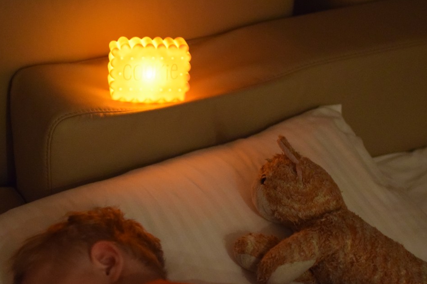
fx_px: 994
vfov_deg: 16.2
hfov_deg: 24.2
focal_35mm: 84
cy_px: 211
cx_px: 172
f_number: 1.8
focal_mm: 35
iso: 3600
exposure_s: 1/60
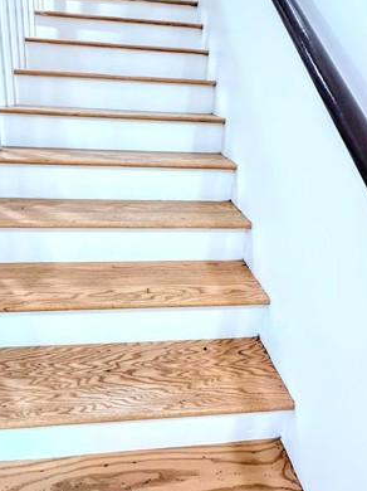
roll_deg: -4.9
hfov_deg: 58.6
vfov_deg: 73.2
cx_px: 161
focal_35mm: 23
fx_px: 325
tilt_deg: -17.2
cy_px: 198
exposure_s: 1/120
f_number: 2.2
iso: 320
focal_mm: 2.22
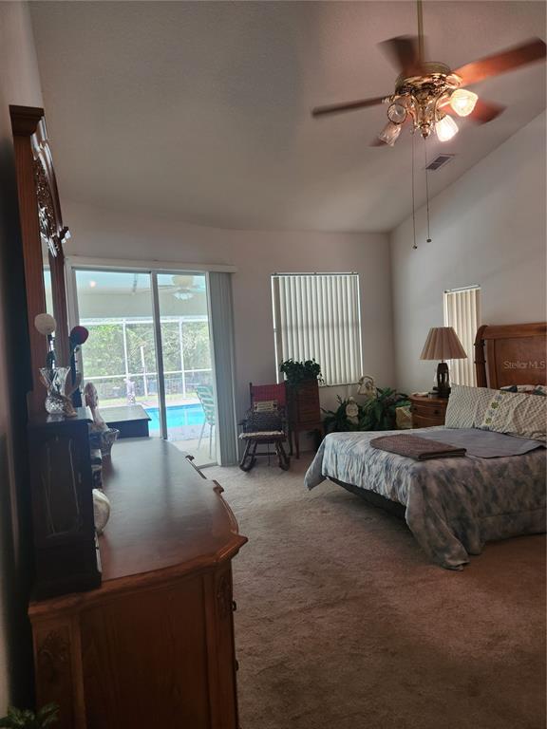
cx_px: 274
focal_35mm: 23
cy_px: 364
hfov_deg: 58.9
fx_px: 485
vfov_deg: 73.9
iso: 64
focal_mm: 5.4
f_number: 1.8
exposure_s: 1/120
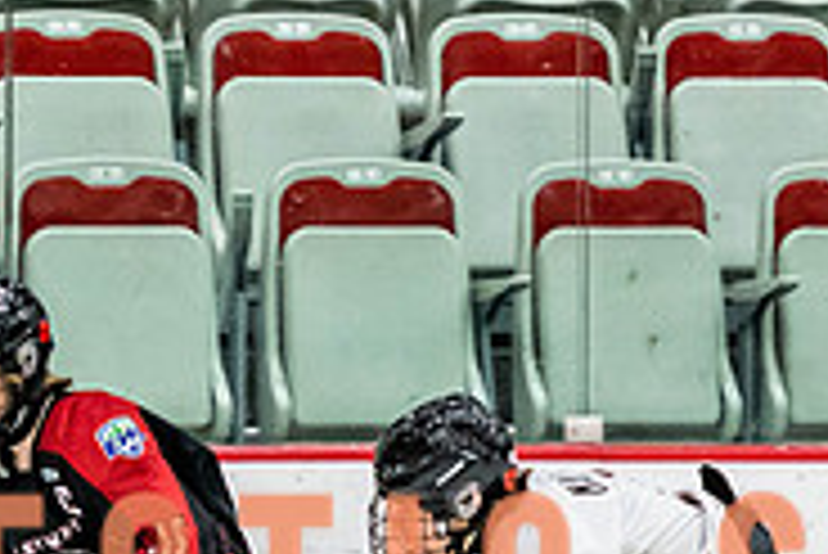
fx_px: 15307
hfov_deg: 3.1
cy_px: 855
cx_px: 263
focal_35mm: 665
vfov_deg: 2.1
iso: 3200
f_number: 2.8
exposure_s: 1/640
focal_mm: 140
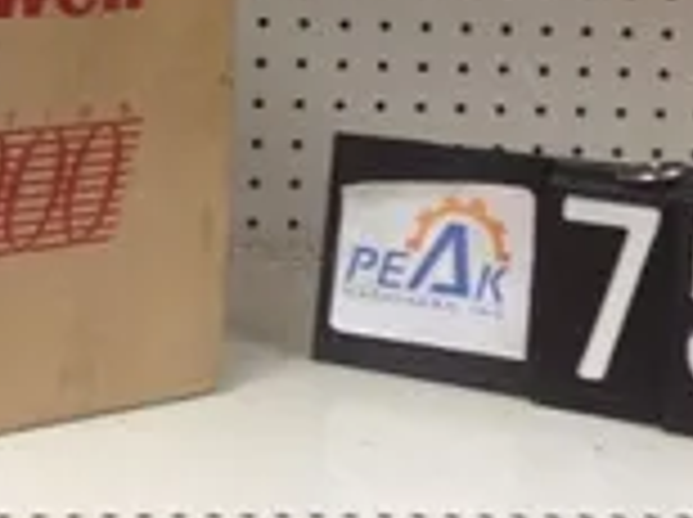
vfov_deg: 15.9
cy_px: 9
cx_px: 216
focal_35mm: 91
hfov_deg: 21.5
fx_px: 1819
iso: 50
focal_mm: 4.28
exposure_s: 1/20
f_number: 2.4
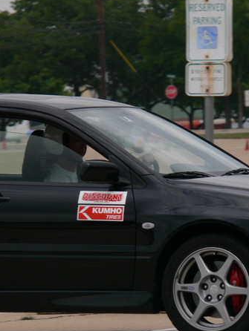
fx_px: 5567
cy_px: 167
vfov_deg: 3.4
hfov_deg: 2.6
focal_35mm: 581
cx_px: 129
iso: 100
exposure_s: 1/800
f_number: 5.6
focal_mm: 85.6
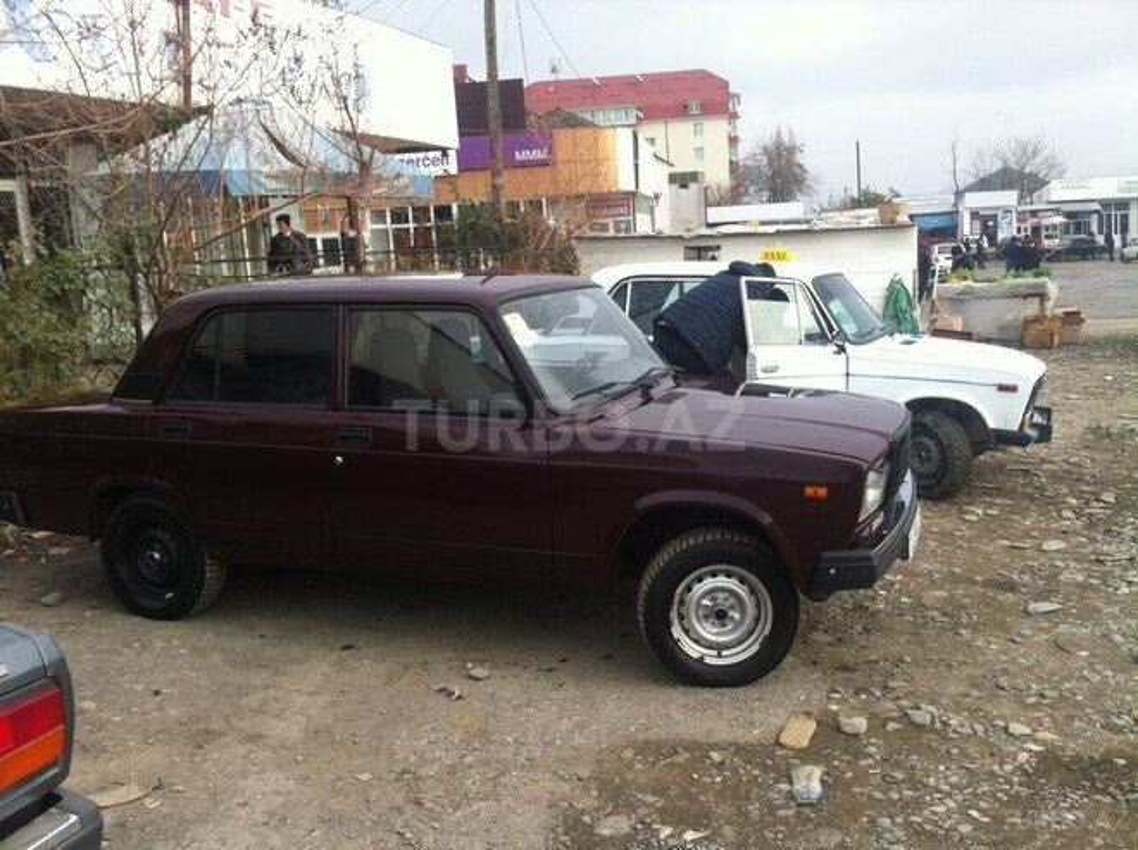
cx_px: 569
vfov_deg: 40.6
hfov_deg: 52.7
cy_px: 425
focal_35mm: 35
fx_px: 1149
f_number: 2.8
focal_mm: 3.85
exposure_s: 1/302
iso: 80
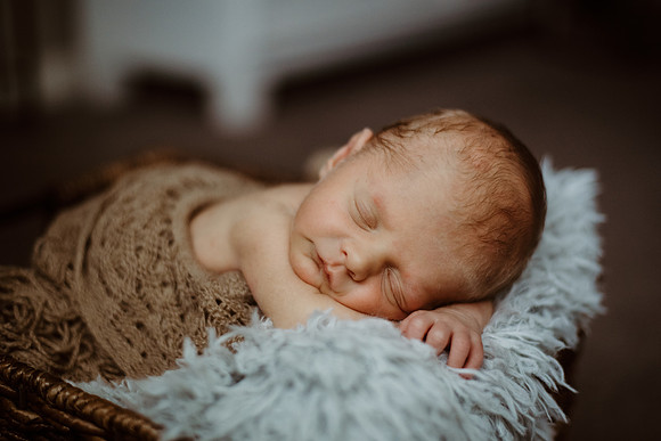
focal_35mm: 50
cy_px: 220
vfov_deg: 27.0
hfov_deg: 39.6
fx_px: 918
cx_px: 330
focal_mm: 50
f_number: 2
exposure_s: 1/1250
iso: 1600
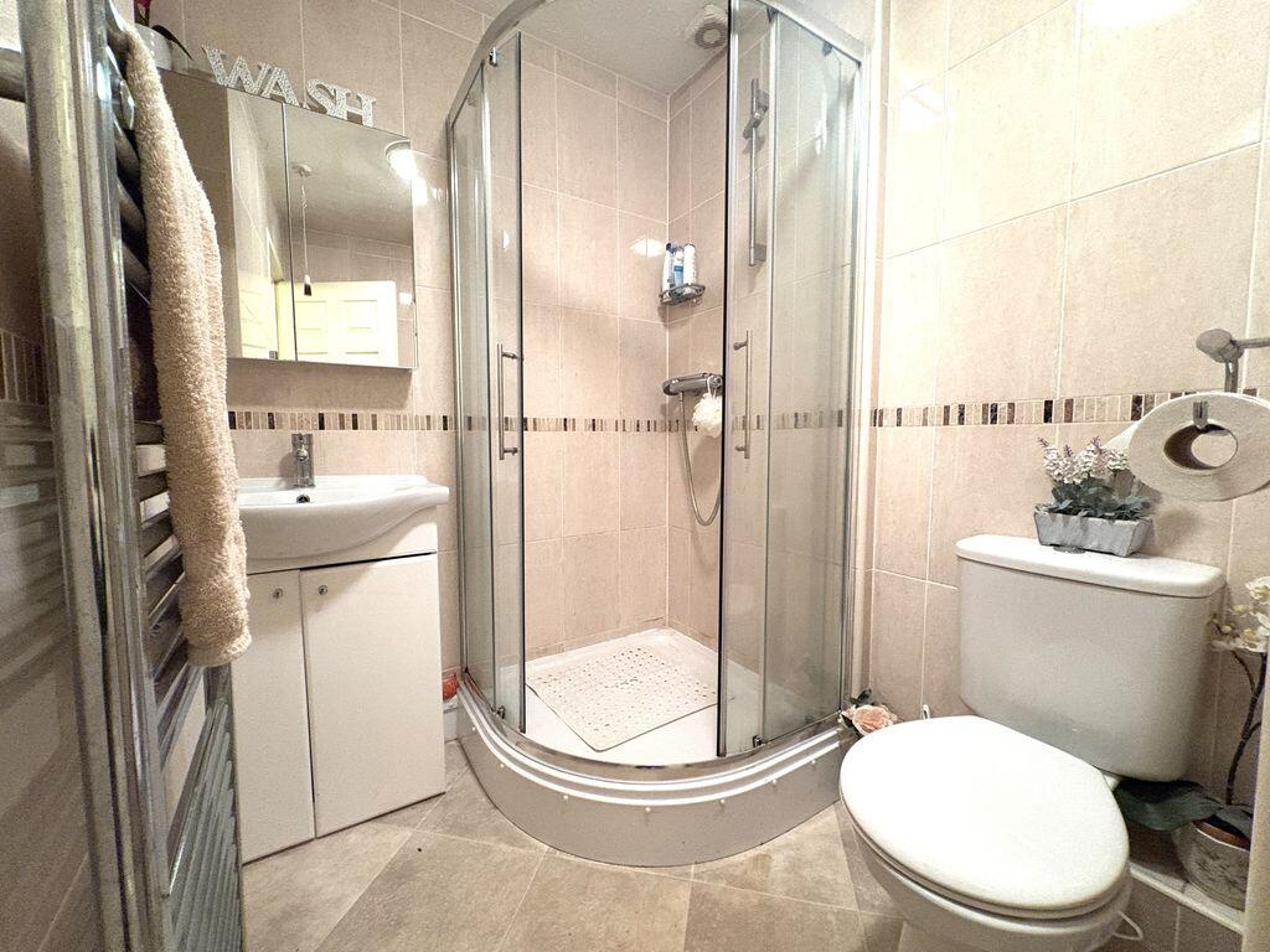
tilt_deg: -3.3
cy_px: 476
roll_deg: +0.3
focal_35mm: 14
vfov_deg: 85.7
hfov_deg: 102.1
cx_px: 635
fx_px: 514
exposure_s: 1/50
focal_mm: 2.22
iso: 640
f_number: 2.2
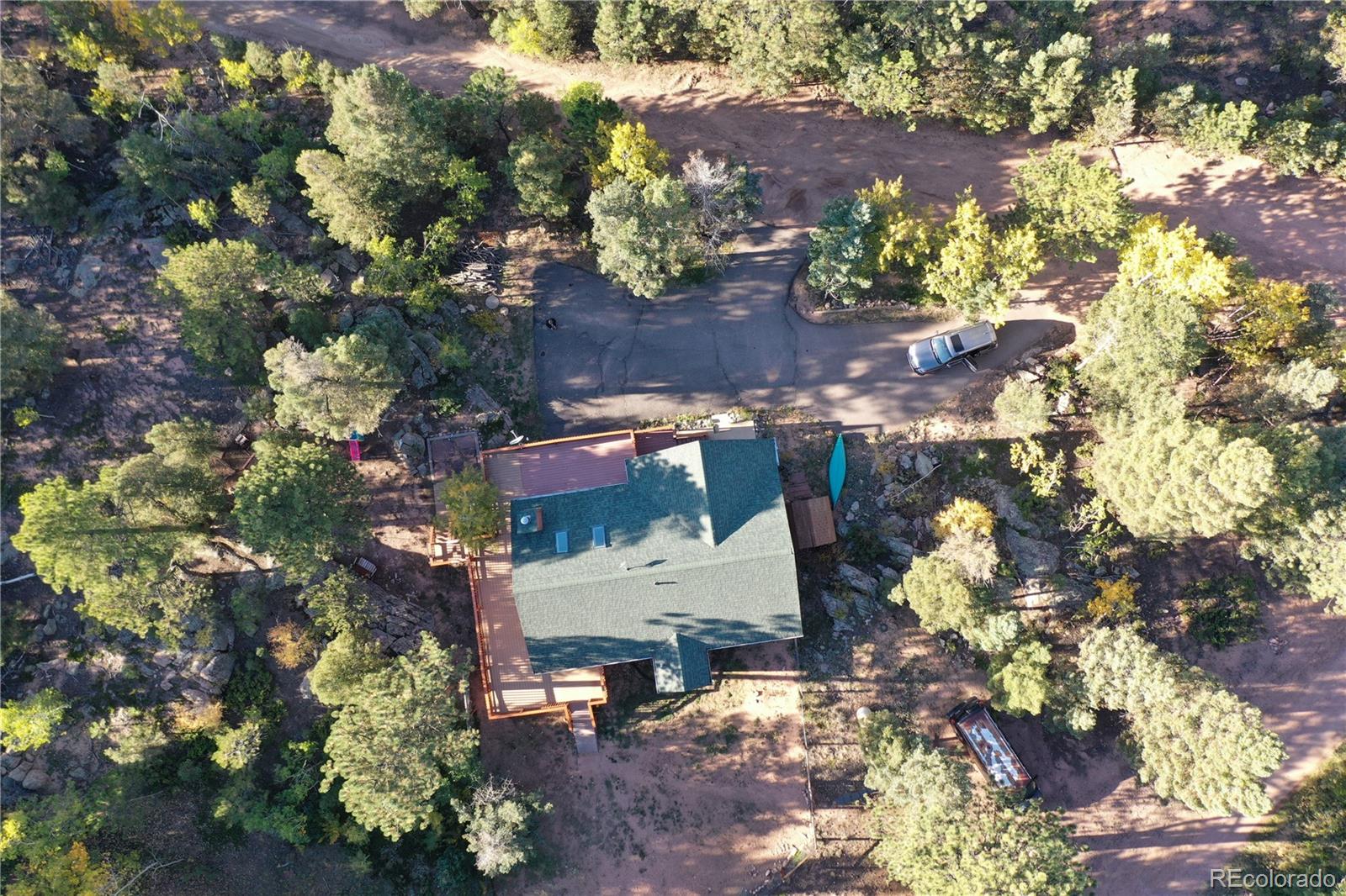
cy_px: 448
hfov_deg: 65.5
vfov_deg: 46.4
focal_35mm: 28
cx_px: 673
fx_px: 1047
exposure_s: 1/100
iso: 100
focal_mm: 10.26
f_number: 4
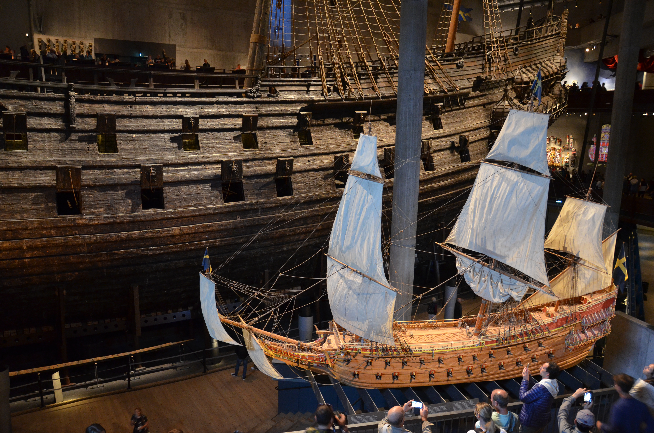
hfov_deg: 67.5
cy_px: 216
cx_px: 327
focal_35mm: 27
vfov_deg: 47.7
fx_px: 489
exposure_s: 1/8
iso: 1600
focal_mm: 18
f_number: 3.5
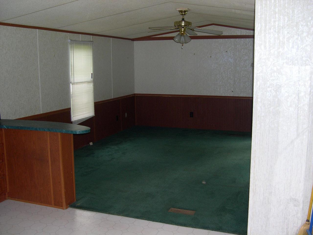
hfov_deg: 49.0
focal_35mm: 38
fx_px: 344
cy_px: 118
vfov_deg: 37.7
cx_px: 156
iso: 187
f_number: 2.8
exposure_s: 1/60
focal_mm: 8
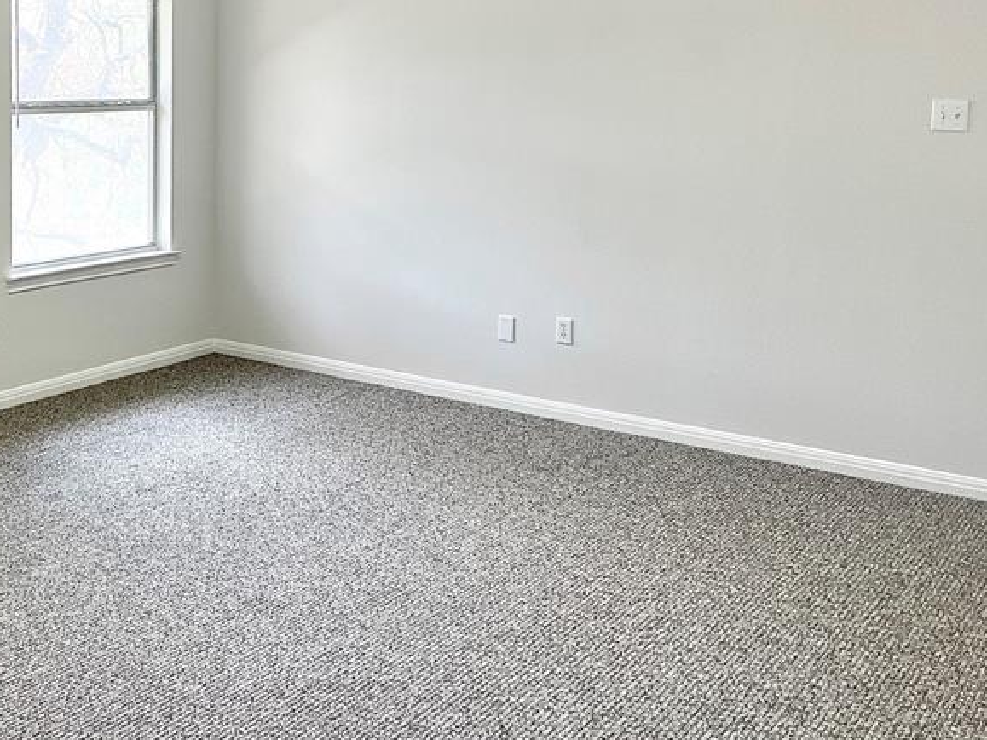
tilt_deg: -3.8
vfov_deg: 30.8
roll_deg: +0.0
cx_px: 172
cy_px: 162
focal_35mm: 46
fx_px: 1311
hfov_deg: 39.3
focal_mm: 5.7
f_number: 1.5
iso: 125
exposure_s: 1/120
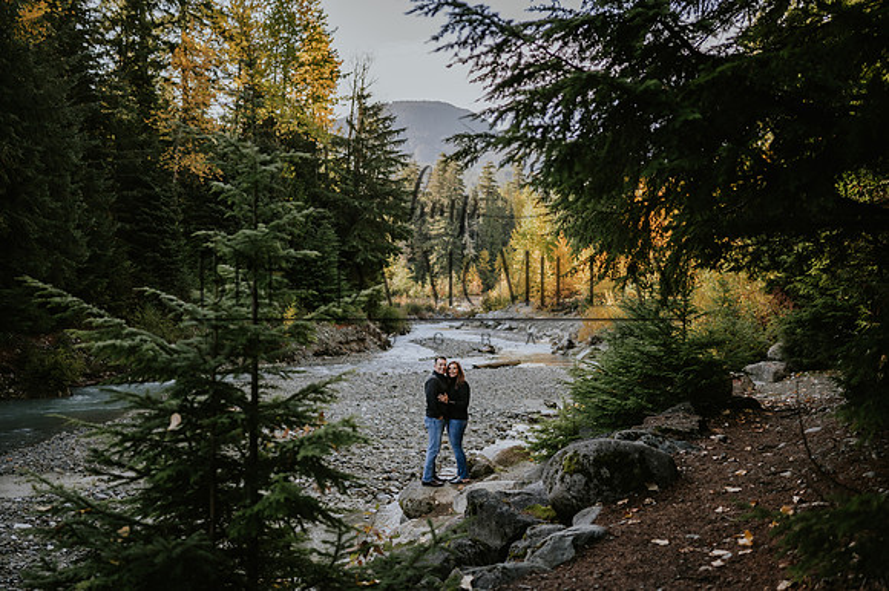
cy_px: 296
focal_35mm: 35
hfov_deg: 54.5
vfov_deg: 37.8
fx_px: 864
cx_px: 444
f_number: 1.8
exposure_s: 1/1600
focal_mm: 35
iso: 400
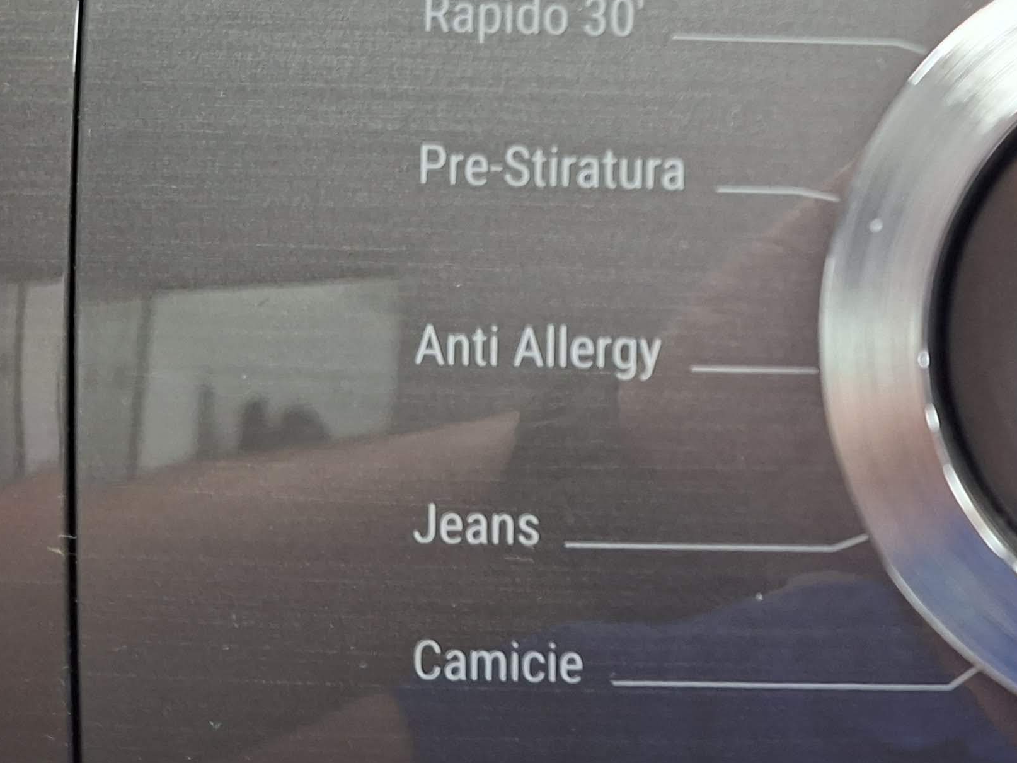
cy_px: 330
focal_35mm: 57
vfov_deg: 25.6
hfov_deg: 29.5
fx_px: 1675
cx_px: 1186
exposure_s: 1/50
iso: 250
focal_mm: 5.54
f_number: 1.8
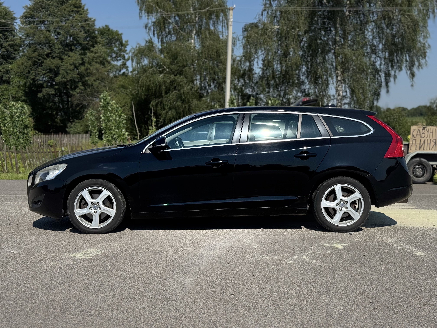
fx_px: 606
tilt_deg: -3.7
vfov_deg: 30.3
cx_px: 218
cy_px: 164
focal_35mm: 48
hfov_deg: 39.7
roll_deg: +0.9
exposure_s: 1/9009
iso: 80
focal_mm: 6.76
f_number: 1.78
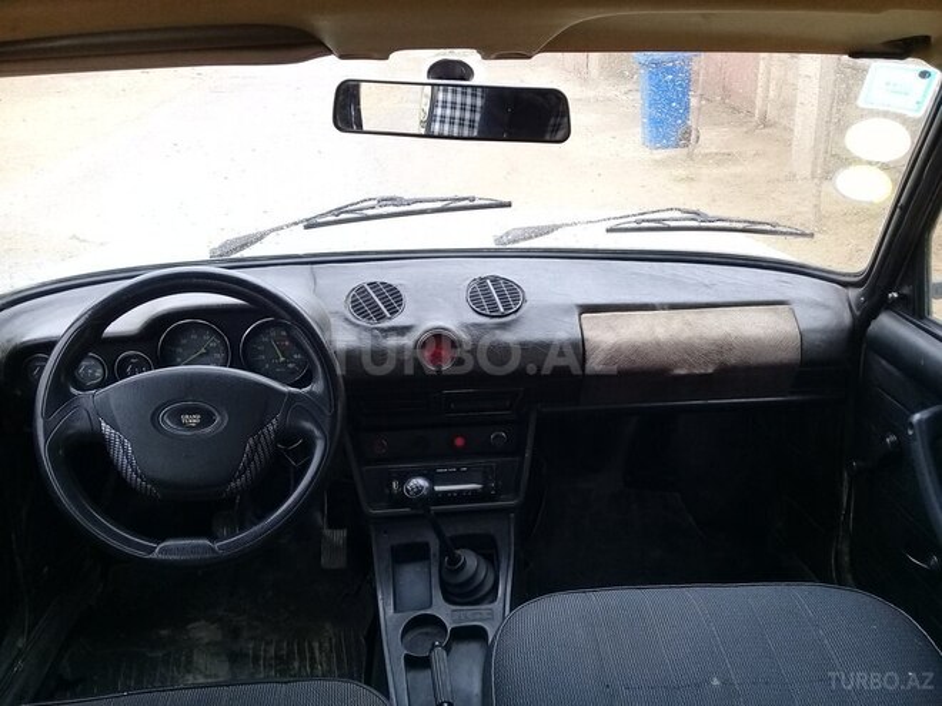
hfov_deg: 58.4
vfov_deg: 45.4
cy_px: 353
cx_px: 471
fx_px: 844
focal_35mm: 31
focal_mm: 3.3
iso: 80
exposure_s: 1/100
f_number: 2.2
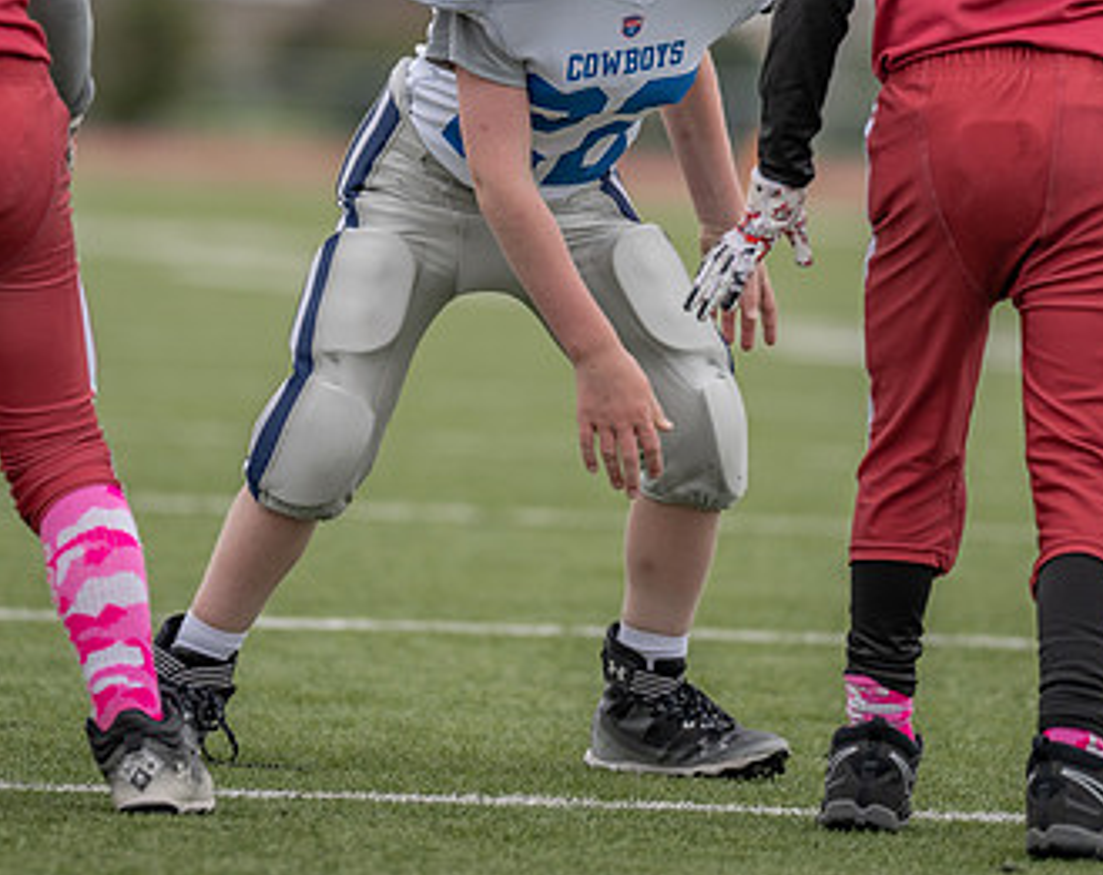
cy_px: 126
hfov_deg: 4.4
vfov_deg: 3.5
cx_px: 504
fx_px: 14382
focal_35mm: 442
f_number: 2.8
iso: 200
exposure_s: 1/1250
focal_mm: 200
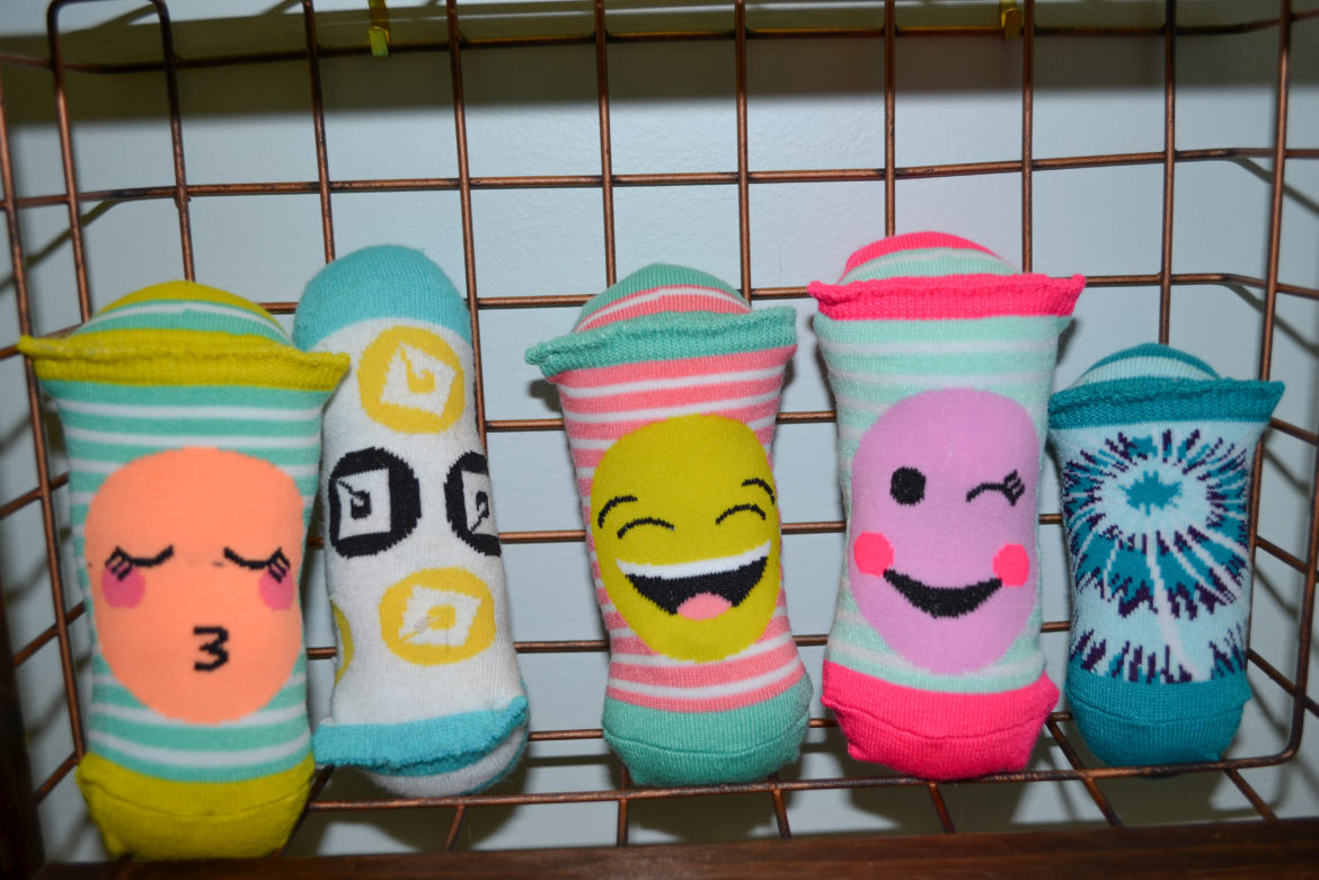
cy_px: 440
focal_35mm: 36
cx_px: 660
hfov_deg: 53.1
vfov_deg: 36.9
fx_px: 1319
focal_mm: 24
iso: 100
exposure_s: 1/60
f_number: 4
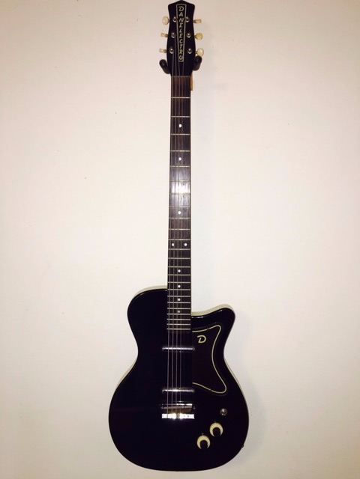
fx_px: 402
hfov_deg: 48.2
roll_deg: -0.5
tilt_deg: -7.3
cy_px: 240
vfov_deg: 61.7
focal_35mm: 29
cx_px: 180
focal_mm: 4.15
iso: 40
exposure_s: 1/17
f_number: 2.2
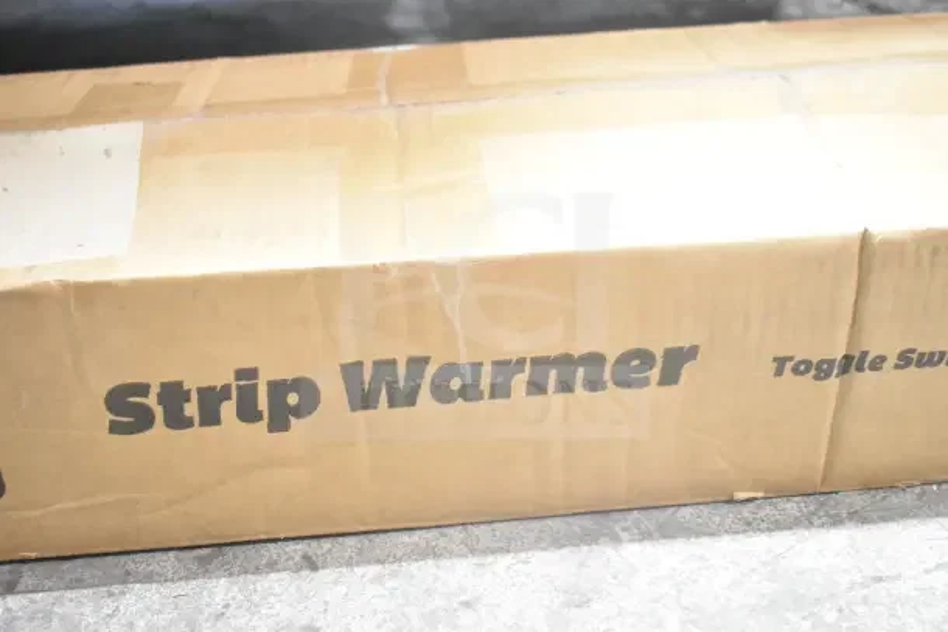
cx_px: 474
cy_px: 316
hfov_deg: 46.4
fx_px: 1106
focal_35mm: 42
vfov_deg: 31.9
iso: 5000
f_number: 4.2
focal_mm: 28
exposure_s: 1/50
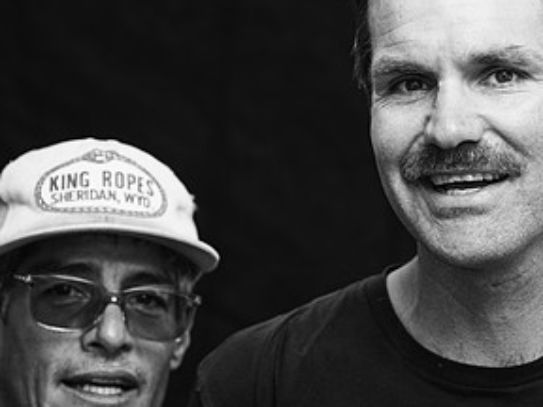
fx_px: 1992
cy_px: 252
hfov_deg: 15.5
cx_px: 324
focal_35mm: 127
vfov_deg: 11.7
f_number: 4
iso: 100
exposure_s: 1/125
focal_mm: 80
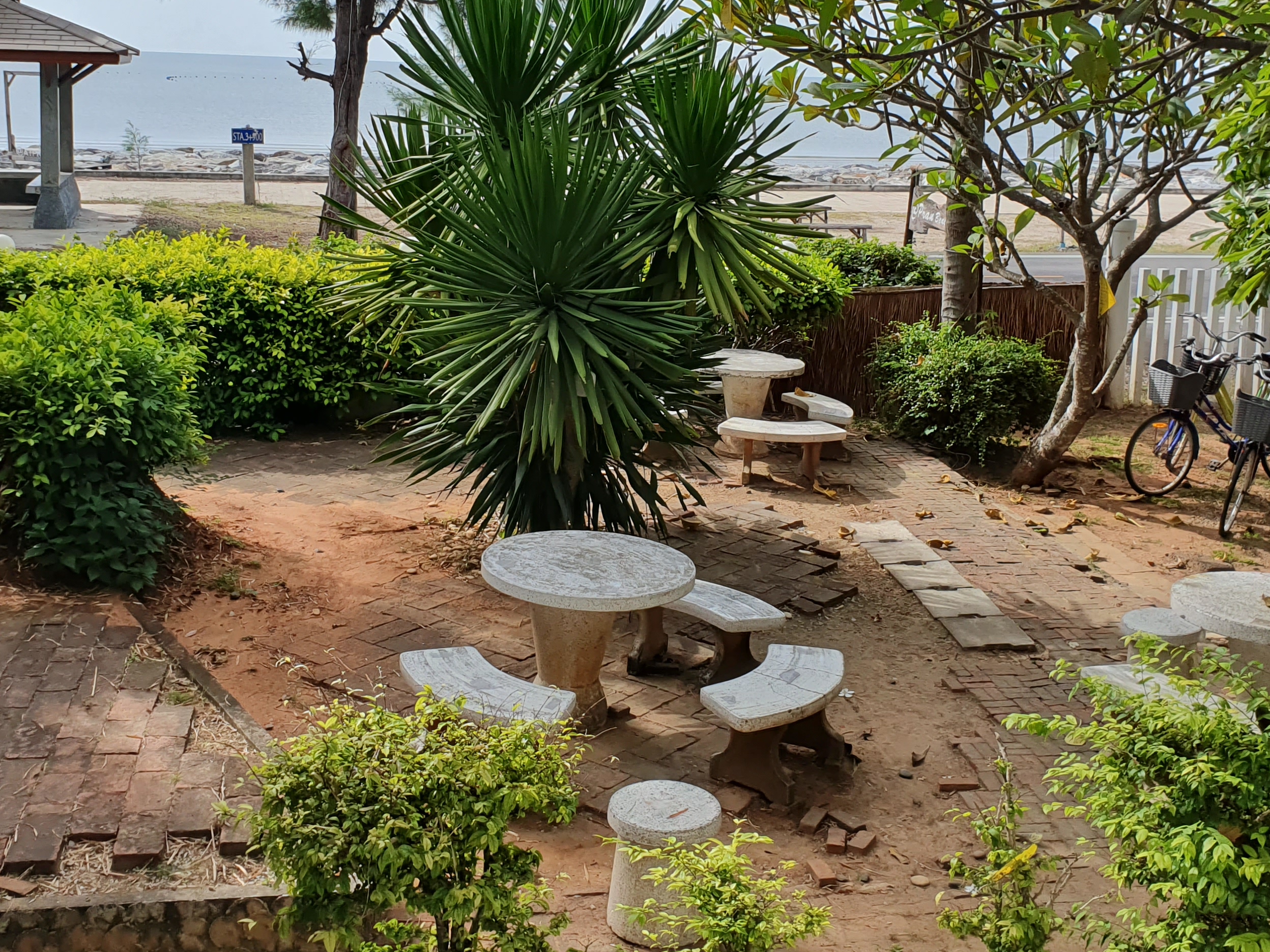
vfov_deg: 33.8
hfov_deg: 44.8
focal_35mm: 42
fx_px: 1541
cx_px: 651
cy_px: 266
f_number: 2.4
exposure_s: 1/1208
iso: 50
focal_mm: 4.32
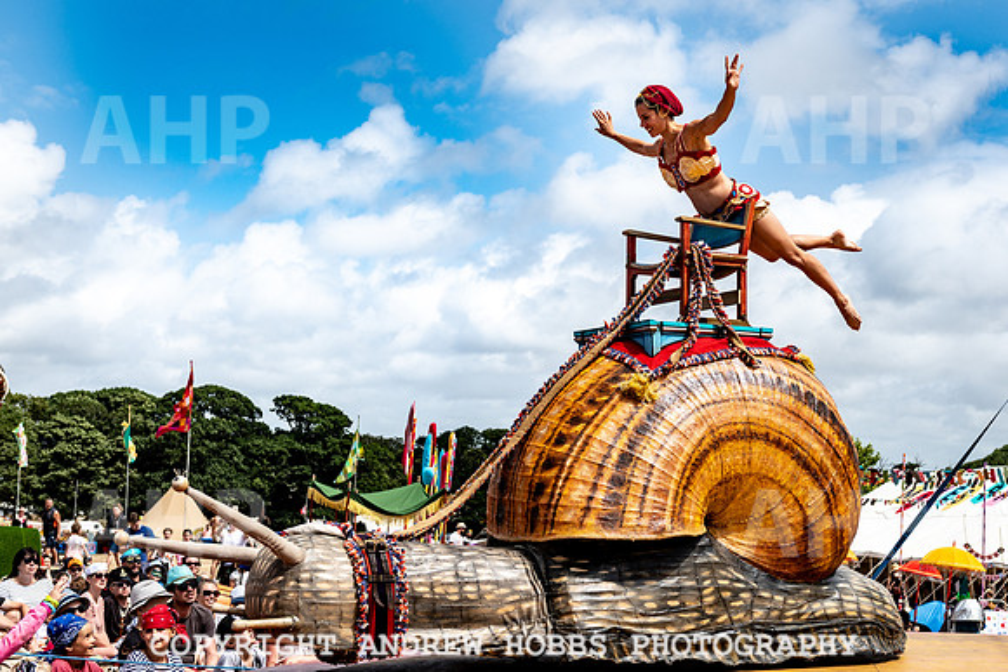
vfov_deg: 22.8
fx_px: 1669
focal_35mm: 60
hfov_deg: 33.5
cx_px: 605
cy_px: 269
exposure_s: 1/800
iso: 64
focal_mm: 44
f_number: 5
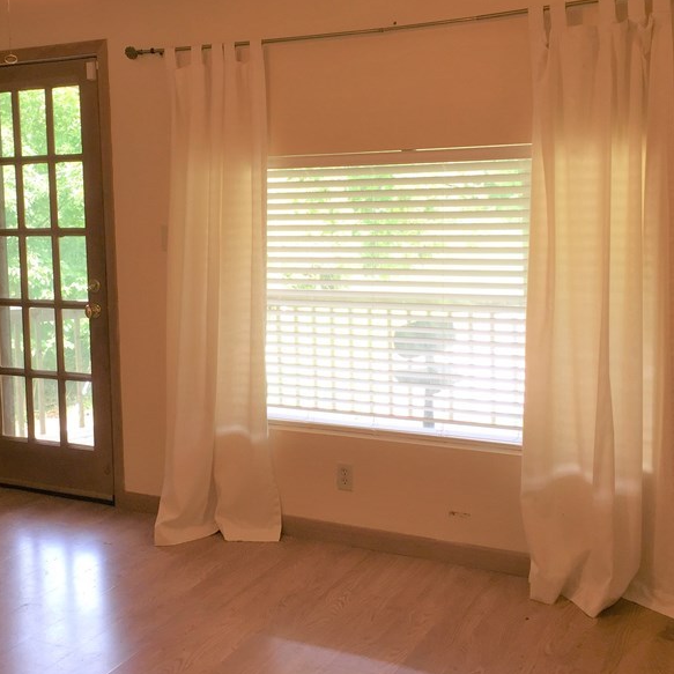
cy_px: 273
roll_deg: +0.4
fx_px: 991
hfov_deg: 37.3
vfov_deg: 37.4
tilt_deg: -3.1
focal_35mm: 45
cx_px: 250
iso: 32
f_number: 2.2
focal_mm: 4.15
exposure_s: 1/40
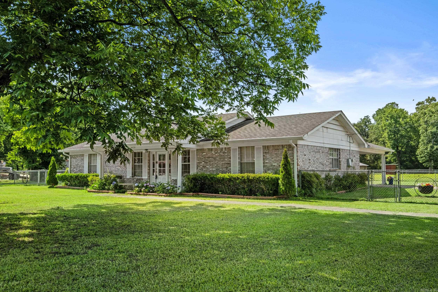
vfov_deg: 43.6
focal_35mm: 30
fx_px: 365
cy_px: 146
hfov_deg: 61.9
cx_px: 219
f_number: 8
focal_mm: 20
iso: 200
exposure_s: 1/60
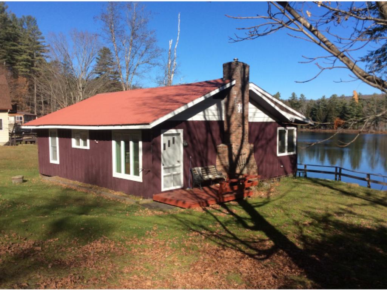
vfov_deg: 44.2
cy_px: 145
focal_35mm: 32
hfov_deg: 56.8
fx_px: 358
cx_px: 194
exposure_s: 1/1330
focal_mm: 3.3
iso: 32
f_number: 2.4
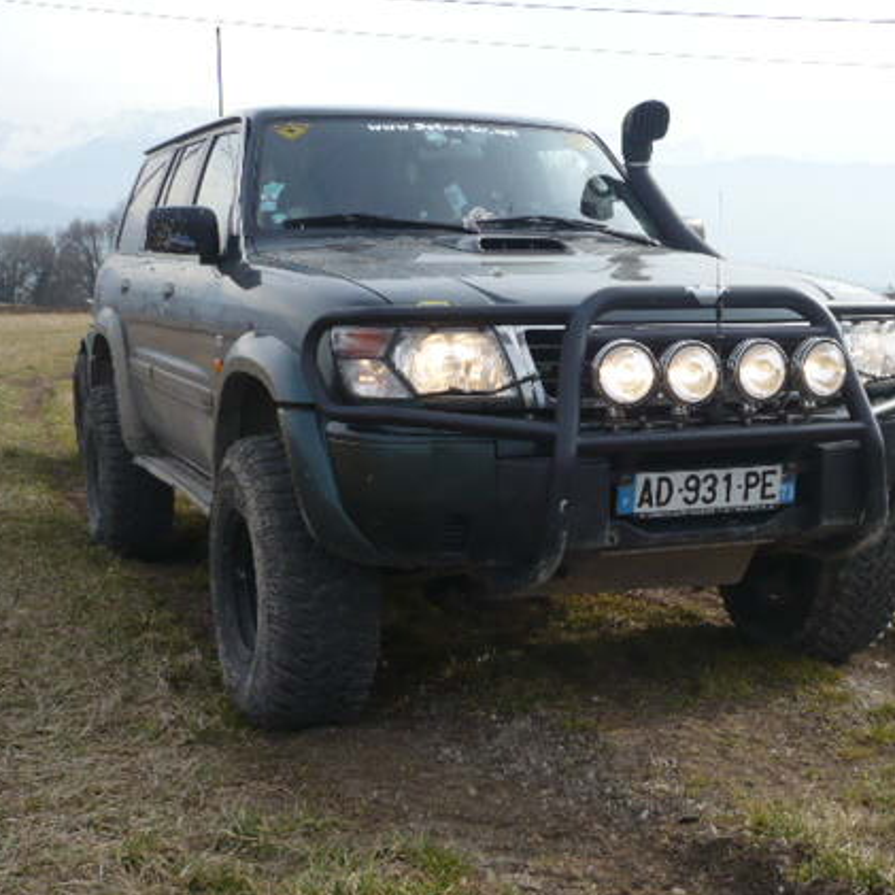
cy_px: 457
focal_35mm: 47
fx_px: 1375
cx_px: 597
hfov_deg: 35.7
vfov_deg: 36.1
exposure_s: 1/640
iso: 100
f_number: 2.8
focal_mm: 5.8
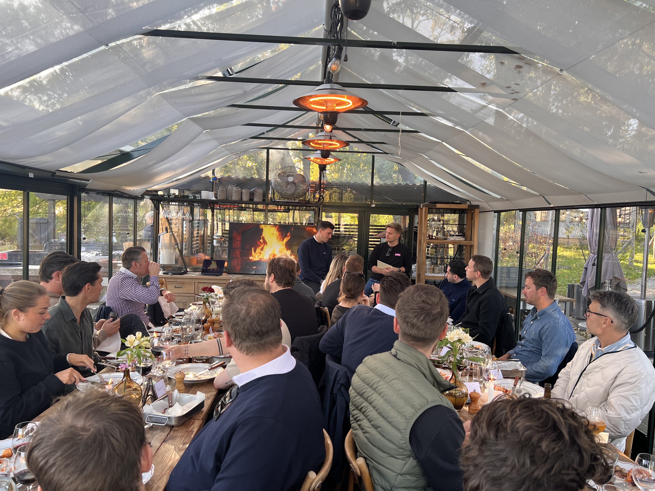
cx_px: 328
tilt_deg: -3.1
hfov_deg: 67.3
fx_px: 492
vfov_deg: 53.1
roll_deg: -1.9
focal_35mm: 26
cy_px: 246
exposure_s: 1/100
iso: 40
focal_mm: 5.7
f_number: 1.5
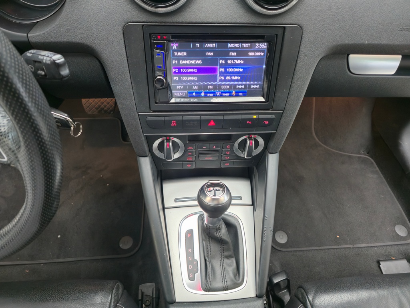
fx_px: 272
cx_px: 205
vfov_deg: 58.9
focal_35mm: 23
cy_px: 154
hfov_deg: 73.9
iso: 400
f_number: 1.7
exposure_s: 1/40
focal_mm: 6.3
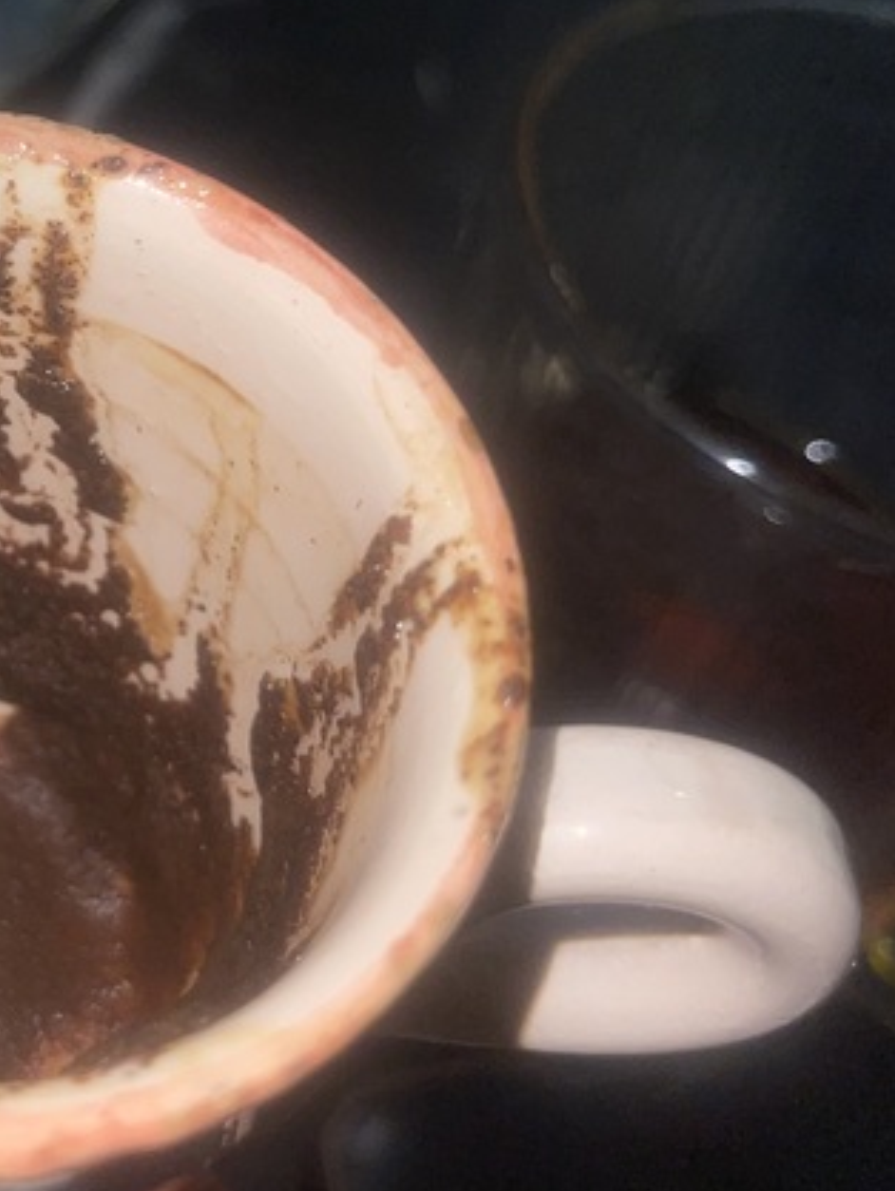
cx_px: 20
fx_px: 1894
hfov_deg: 25.4
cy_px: 473
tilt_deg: -51.4
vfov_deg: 34.8
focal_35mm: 55
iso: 32
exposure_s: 1/45
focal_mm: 5.1
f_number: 1.6
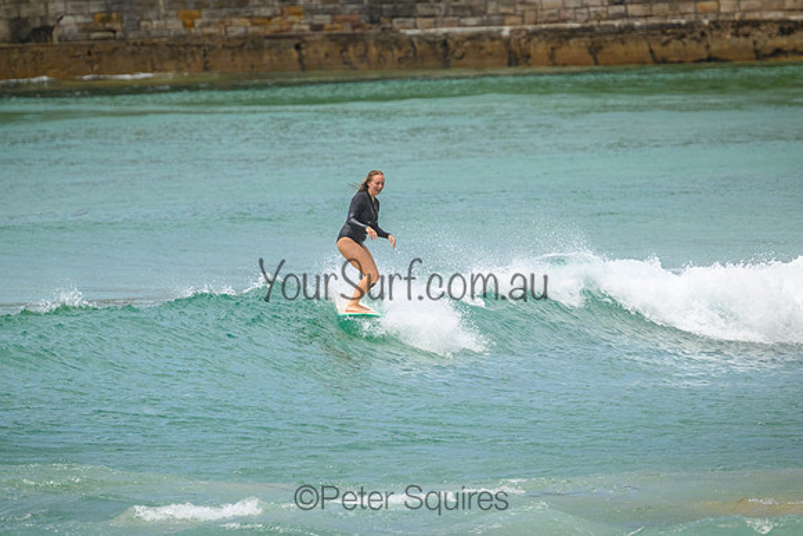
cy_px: 268
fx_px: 17848
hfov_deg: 2.6
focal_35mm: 800
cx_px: 402
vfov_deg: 1.7
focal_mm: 800
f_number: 11
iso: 1600
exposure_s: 1/3200
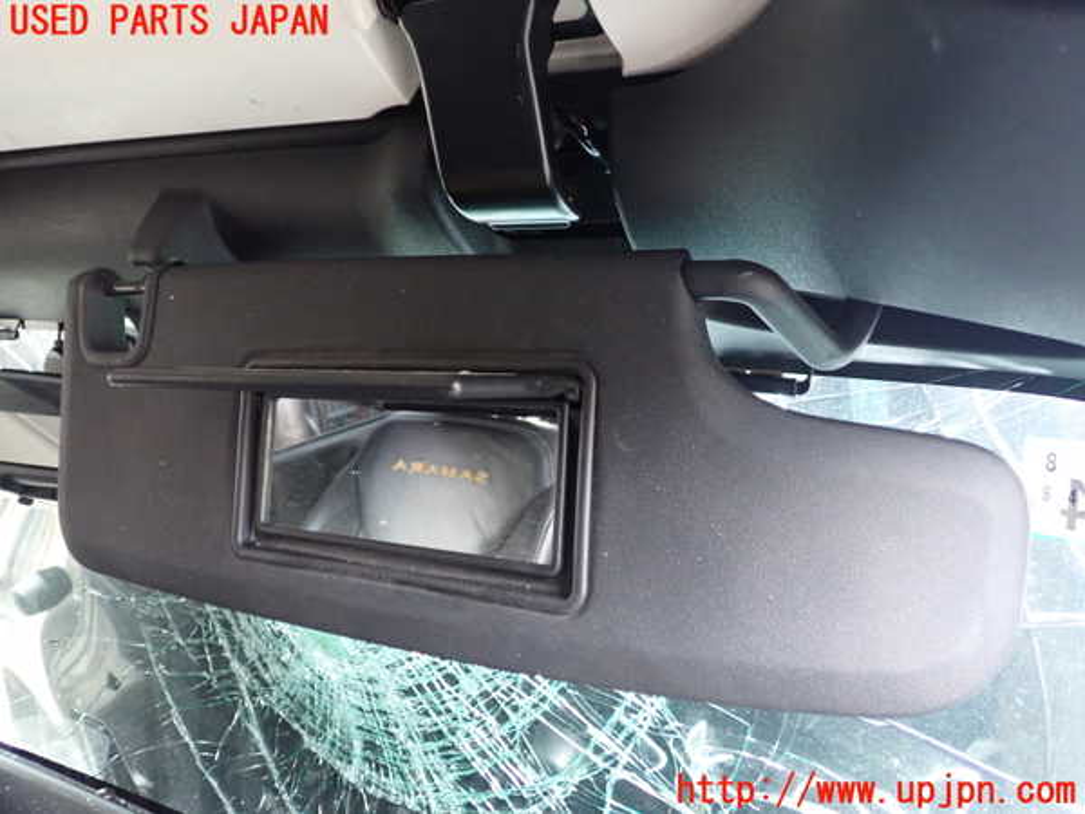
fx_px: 940
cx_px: 542
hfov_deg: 60.0
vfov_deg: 46.8
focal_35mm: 30
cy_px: 407
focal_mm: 5.4
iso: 800
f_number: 2.3
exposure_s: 1/20
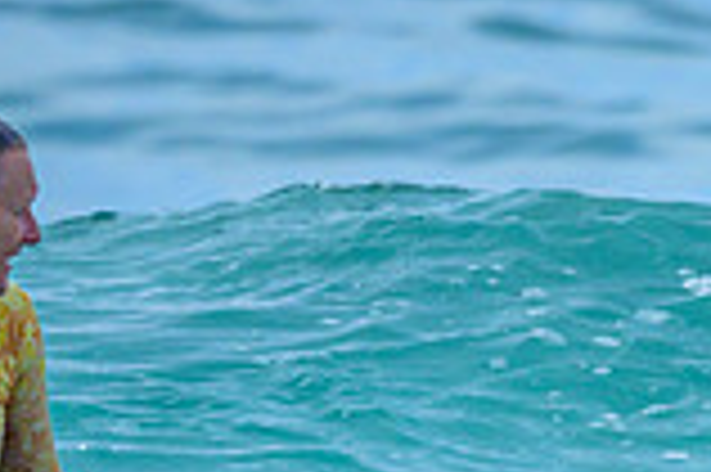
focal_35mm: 3949
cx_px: 451
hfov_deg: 0.5
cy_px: 533
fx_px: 77911
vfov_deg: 0.3
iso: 400
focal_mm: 800
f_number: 6.3
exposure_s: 1/3200
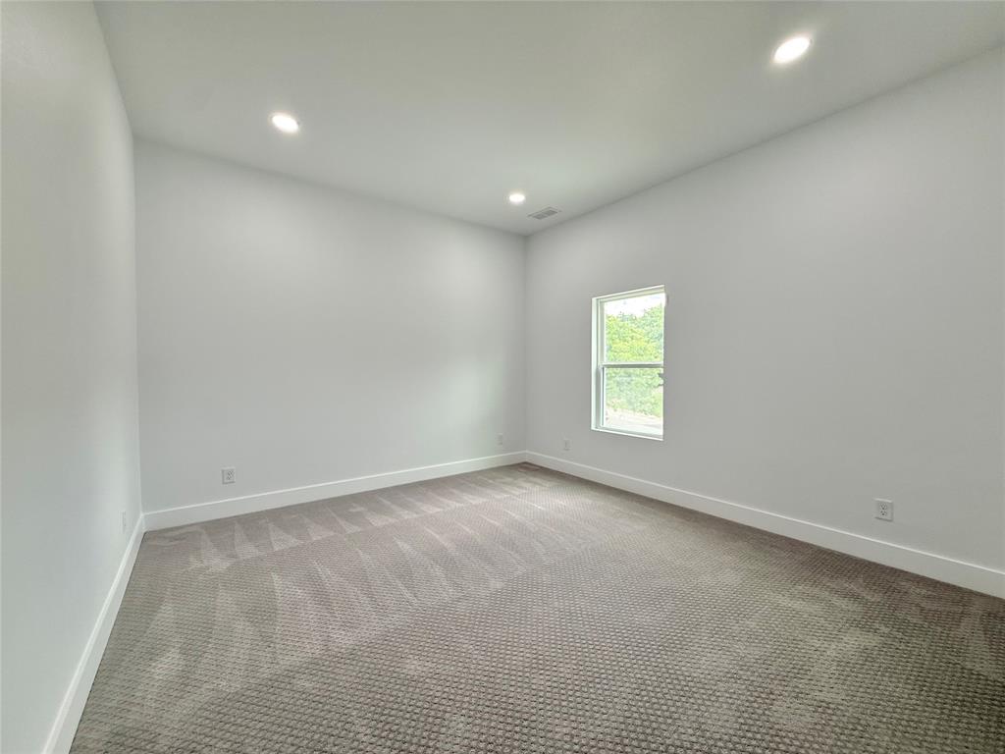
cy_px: 377
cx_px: 502
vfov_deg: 85.7
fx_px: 406
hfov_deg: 102.1
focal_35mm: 14
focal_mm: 2.22
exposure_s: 1/120
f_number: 2.2
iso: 100
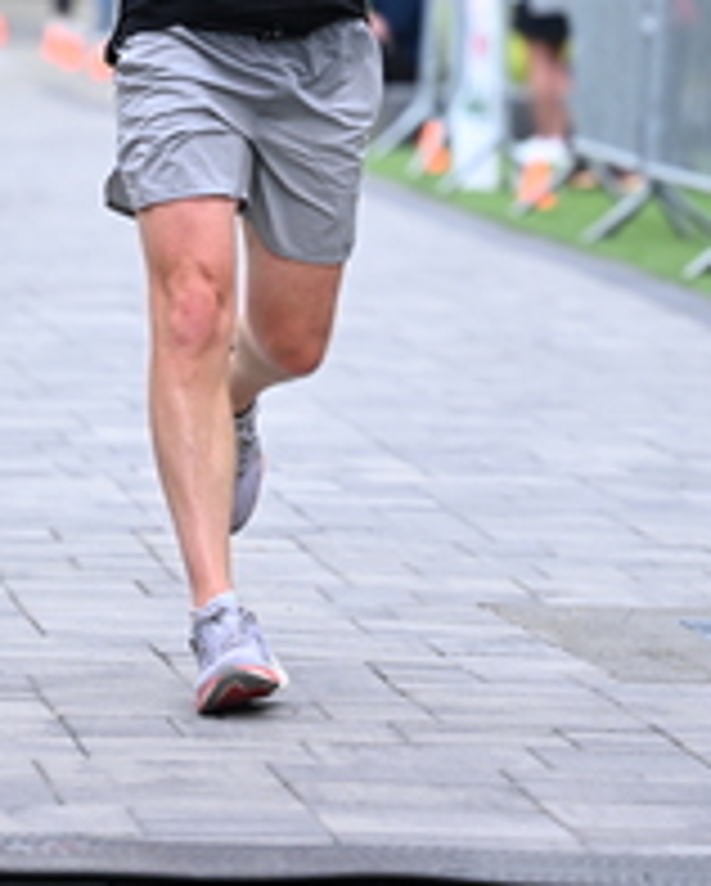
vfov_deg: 5.9
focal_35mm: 327
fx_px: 8588
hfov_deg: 4.7
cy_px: 36
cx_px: 286
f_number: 2.8
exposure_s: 1/1600
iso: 1000
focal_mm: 125
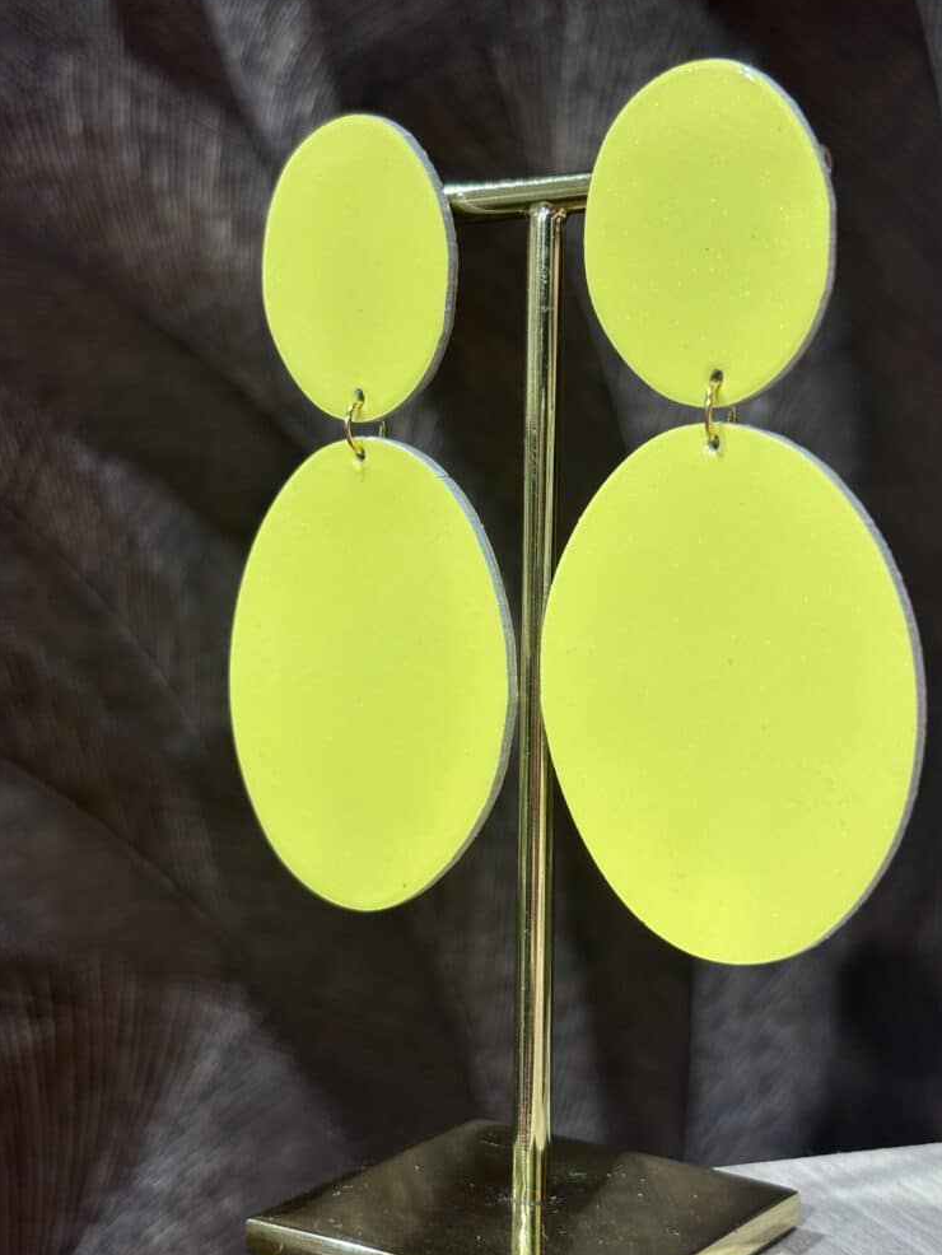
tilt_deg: -4.6
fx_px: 1958
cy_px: 615
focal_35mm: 54
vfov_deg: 35.5
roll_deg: -2.0
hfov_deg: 27.0
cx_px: 485
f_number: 1.6
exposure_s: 1/100
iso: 32
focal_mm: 5.96
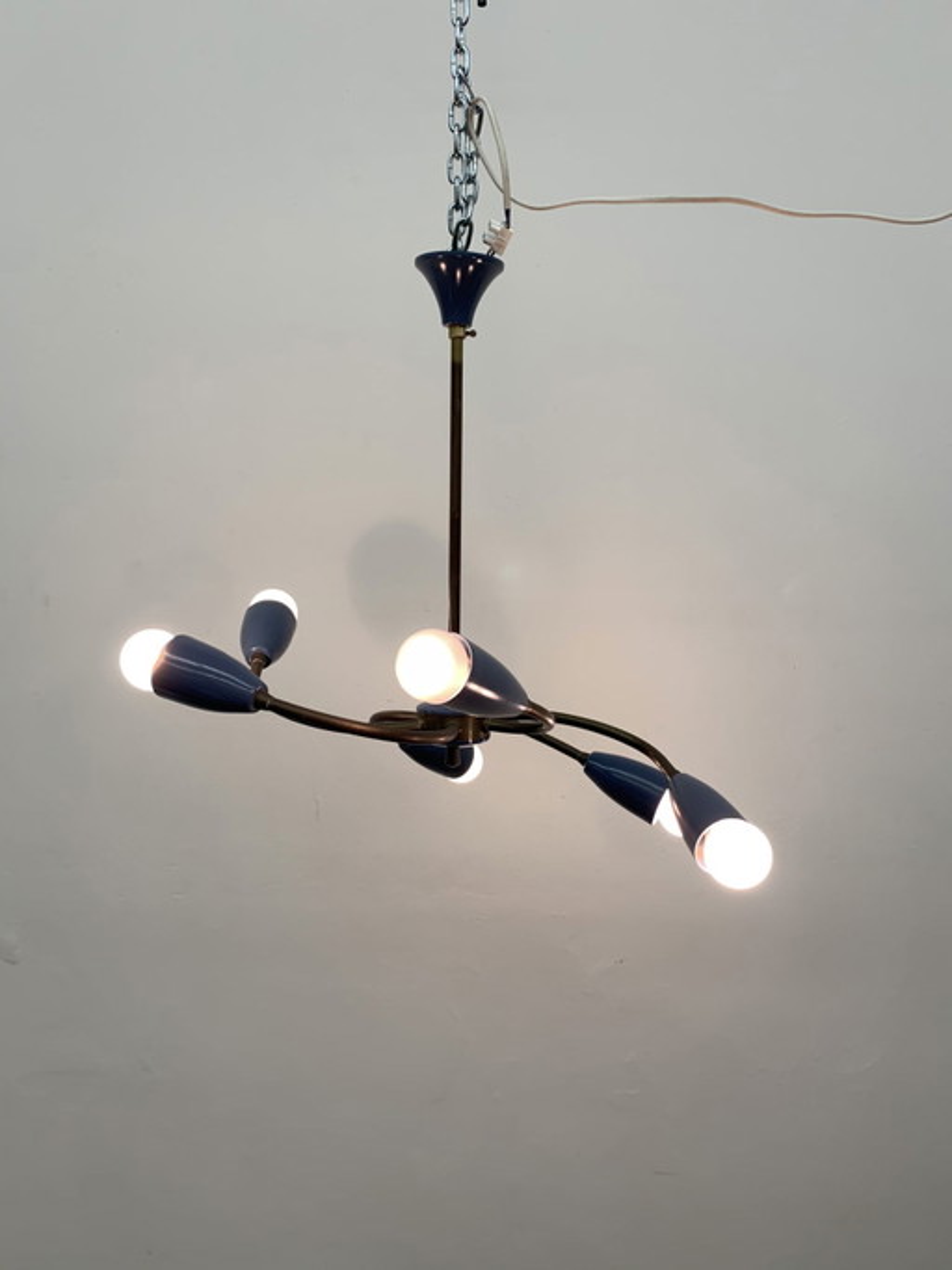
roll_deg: -1.0
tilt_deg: -2.8
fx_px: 954
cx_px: 476
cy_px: 635
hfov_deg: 53.0
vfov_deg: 67.3
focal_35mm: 26
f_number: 1.8
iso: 32
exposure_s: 1/100
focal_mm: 4.25
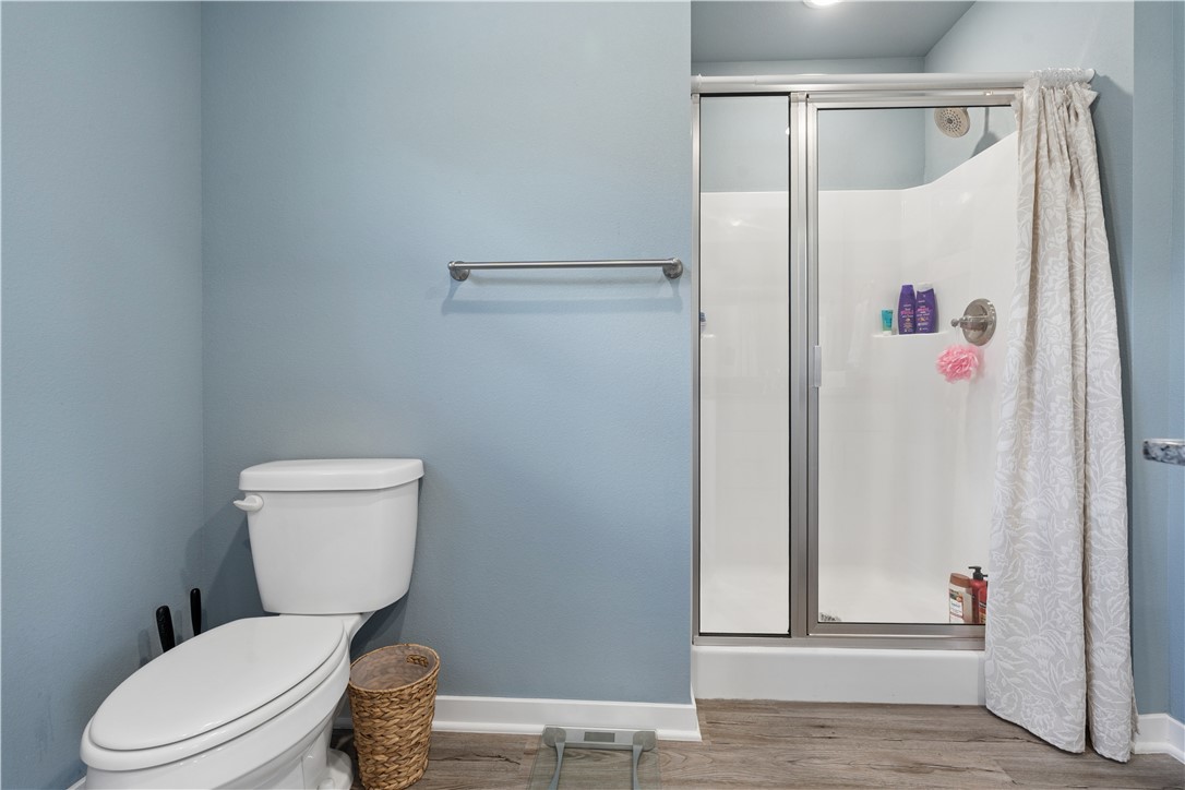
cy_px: 395
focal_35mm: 16
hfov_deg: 96.7
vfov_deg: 73.7
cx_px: 592
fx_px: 527
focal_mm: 16
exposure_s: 1/30
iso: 800
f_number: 8
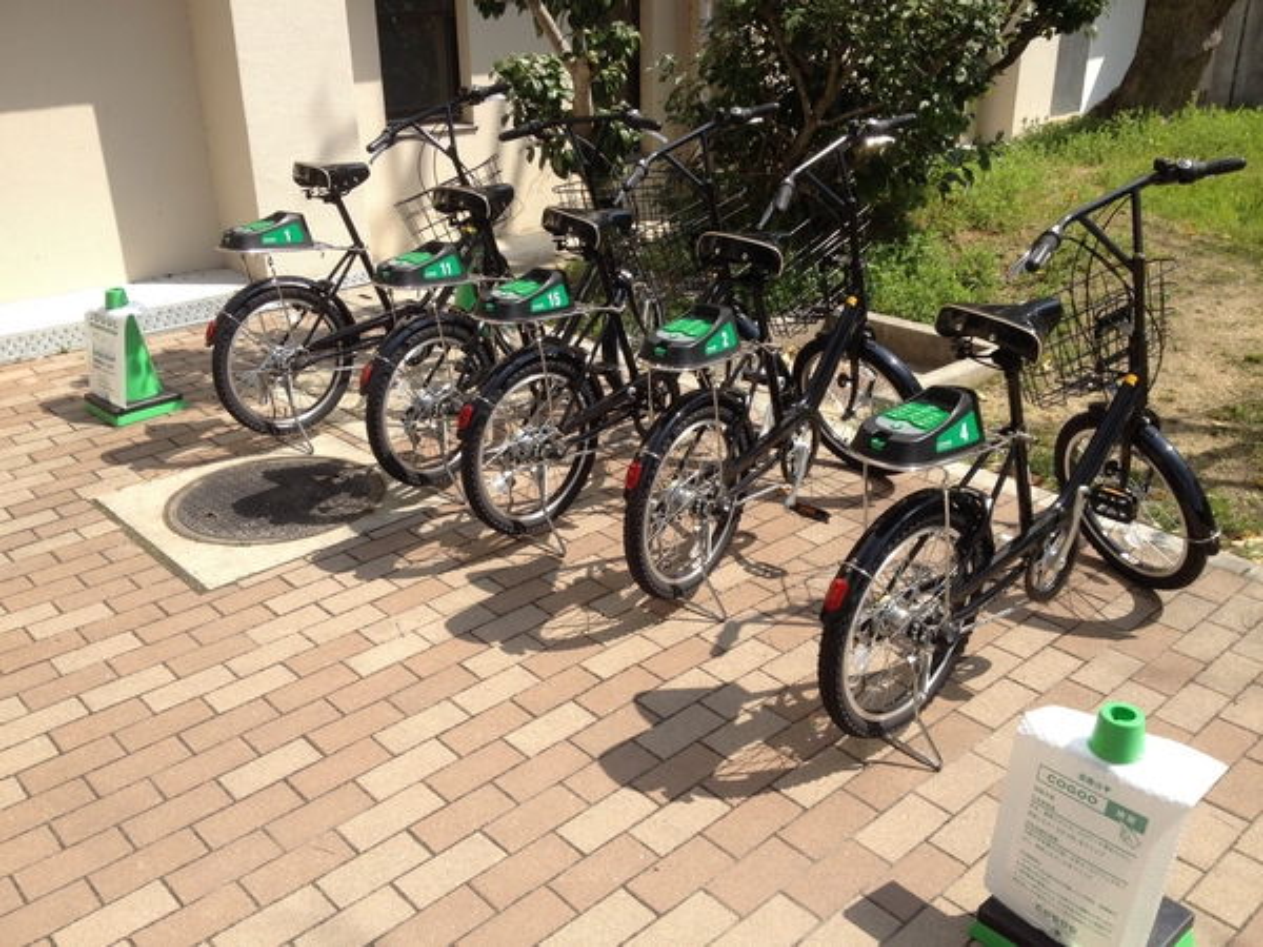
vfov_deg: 40.7
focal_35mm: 35
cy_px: 474
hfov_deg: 52.6
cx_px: 632
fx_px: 1277
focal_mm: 4.28
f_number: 2.4
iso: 50
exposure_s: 1/968
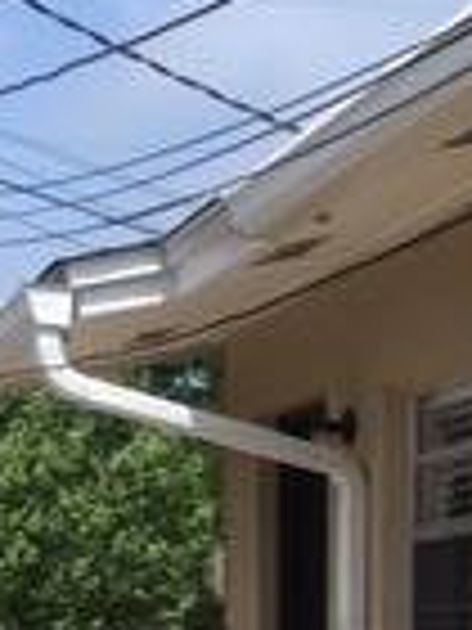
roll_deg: -0.3
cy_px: 1062
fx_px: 2418
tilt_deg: -9.1
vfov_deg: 13.6
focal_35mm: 133
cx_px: 382
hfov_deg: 11.1
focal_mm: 4.15
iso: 25
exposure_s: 1/1972
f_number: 2.2
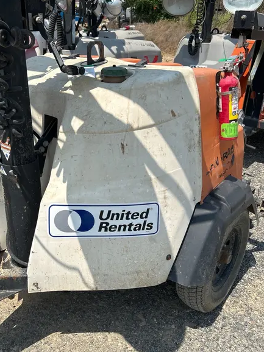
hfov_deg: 42.7
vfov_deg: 55.3
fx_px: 336
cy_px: 162
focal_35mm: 33
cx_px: 105
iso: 50
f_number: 1.5
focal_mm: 5.7
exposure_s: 1/5882
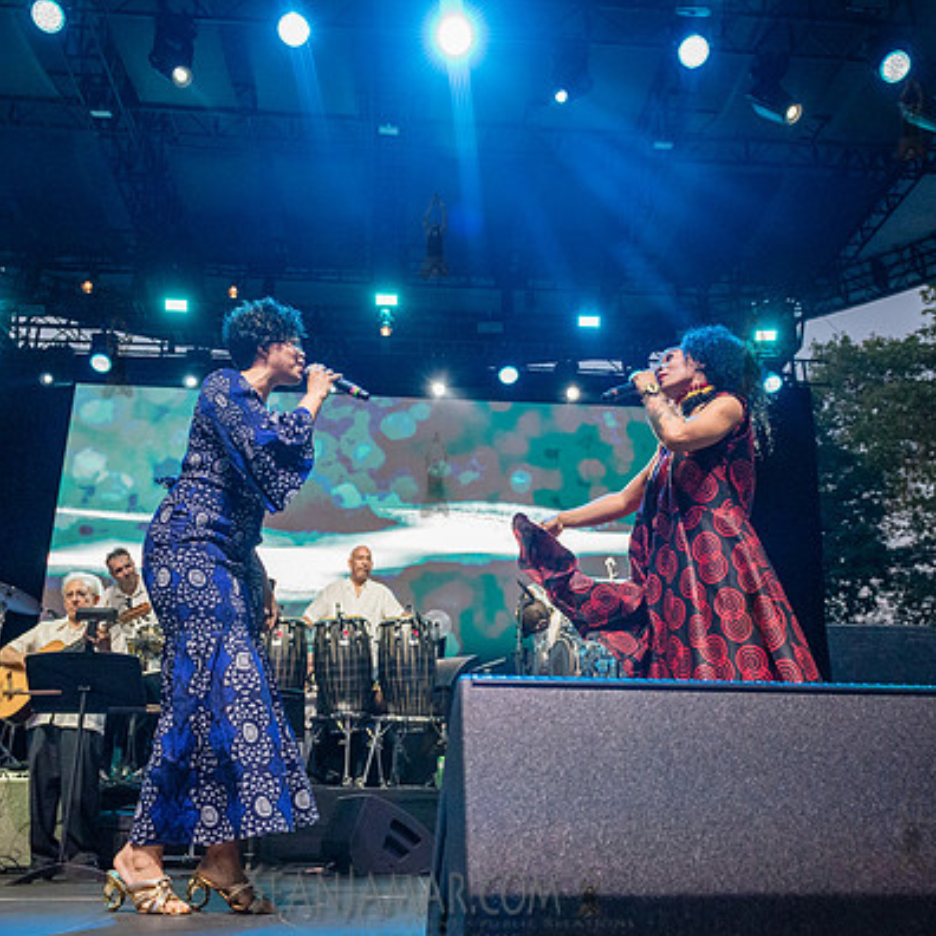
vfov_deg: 51.1
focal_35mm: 32
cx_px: 479
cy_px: 463
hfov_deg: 51.1
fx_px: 979
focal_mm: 24
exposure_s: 1/800
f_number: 4
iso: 4000
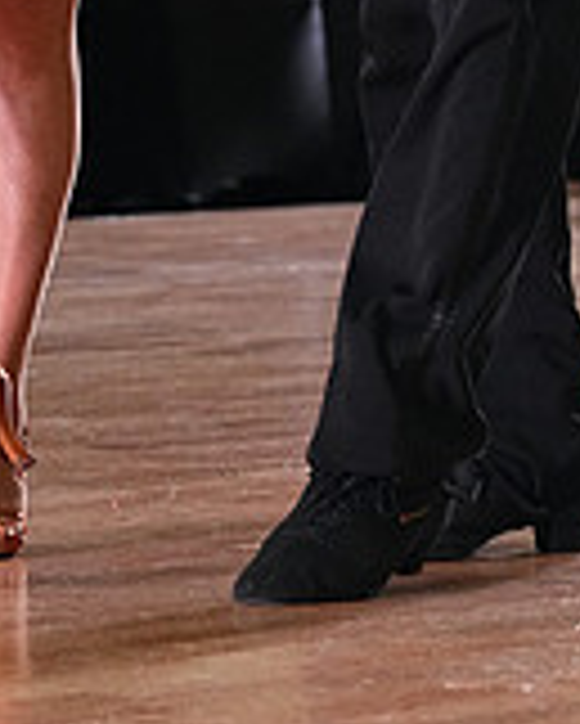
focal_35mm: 416
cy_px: -450
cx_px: 182
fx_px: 8918
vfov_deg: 4.6
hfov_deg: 3.7
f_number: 5.6
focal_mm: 123
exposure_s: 1/320
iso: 5000
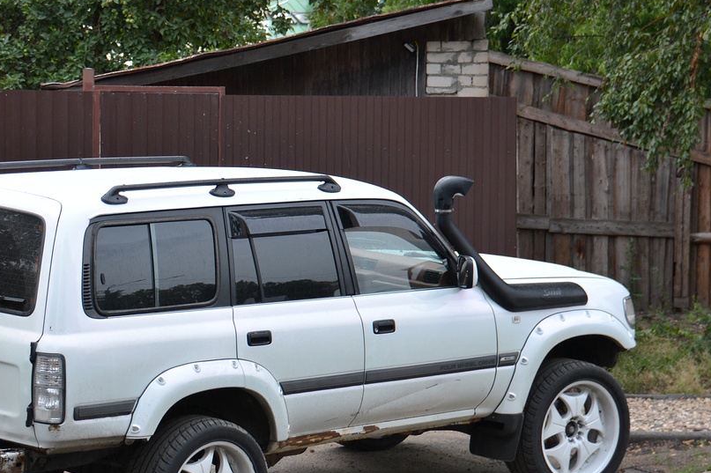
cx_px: 254
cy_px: 284
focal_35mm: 116
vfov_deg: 11.8
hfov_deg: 17.6
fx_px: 2290
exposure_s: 1/100
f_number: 5
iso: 400
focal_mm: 52
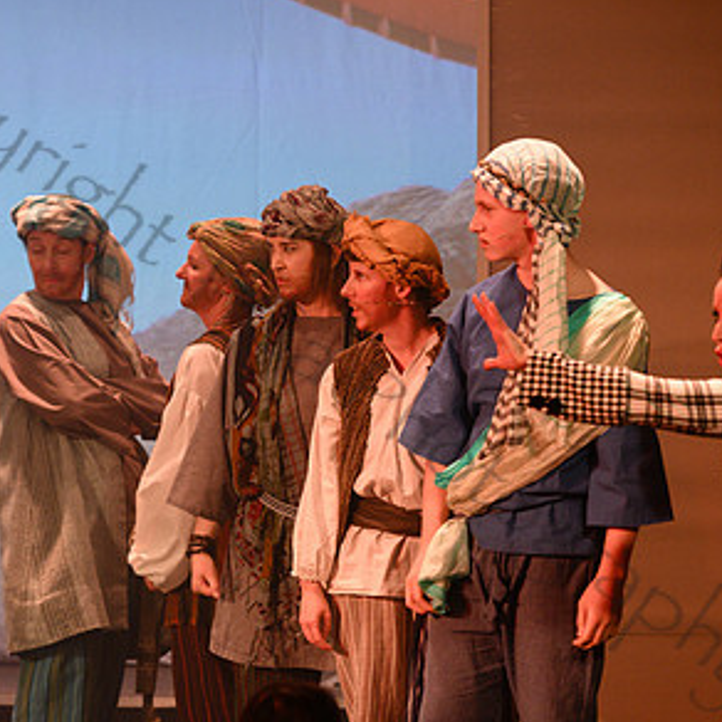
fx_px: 6584
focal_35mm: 279
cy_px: 370
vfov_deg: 6.3
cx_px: 339
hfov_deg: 6.3
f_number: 2.8
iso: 640
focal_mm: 165
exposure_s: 1/200
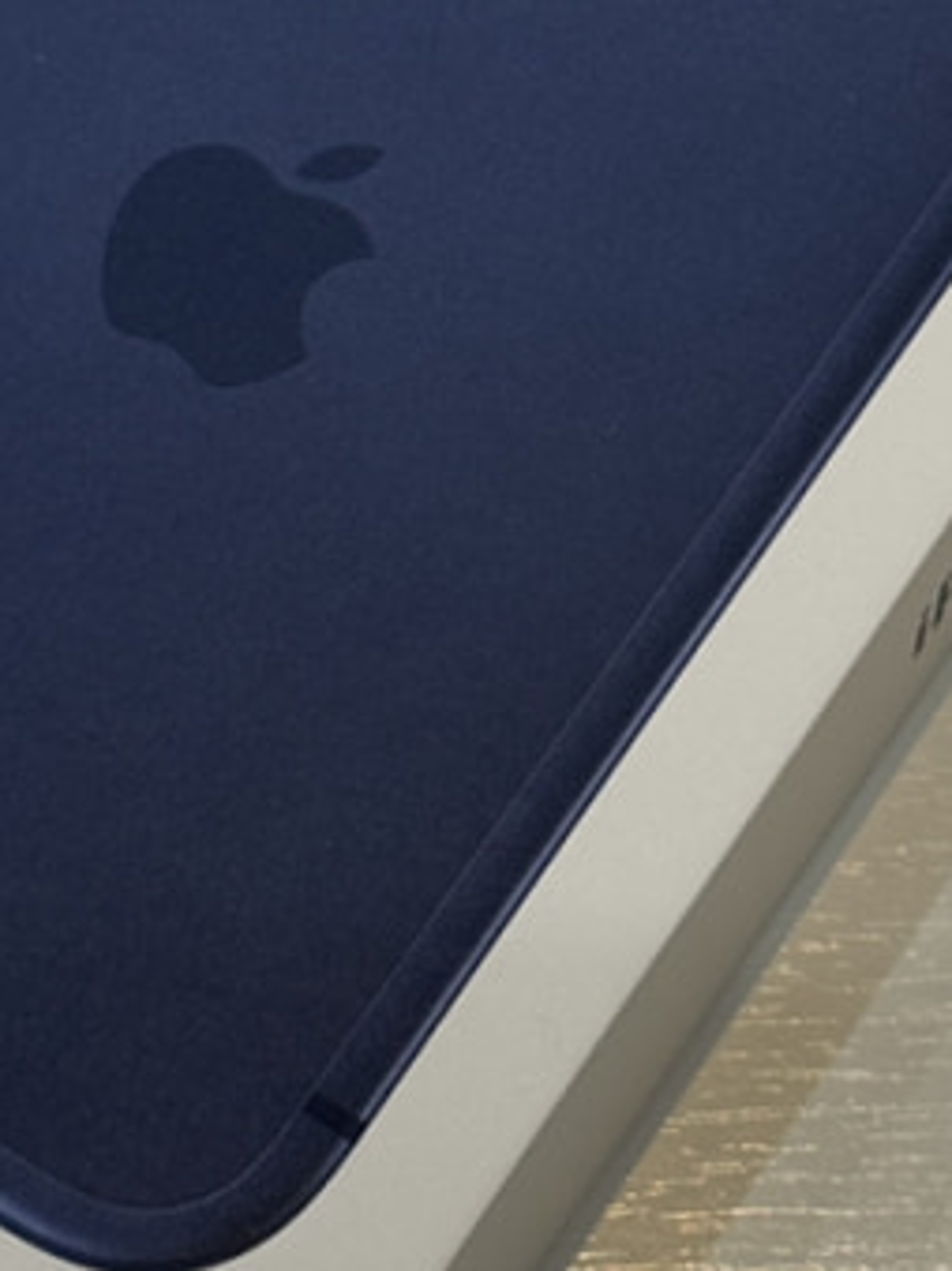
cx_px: 326
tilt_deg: -61.9
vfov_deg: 13.5
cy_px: 232
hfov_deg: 10.2
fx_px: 5320
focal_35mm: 145
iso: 50
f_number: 1.78
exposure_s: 1/120
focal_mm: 6.76
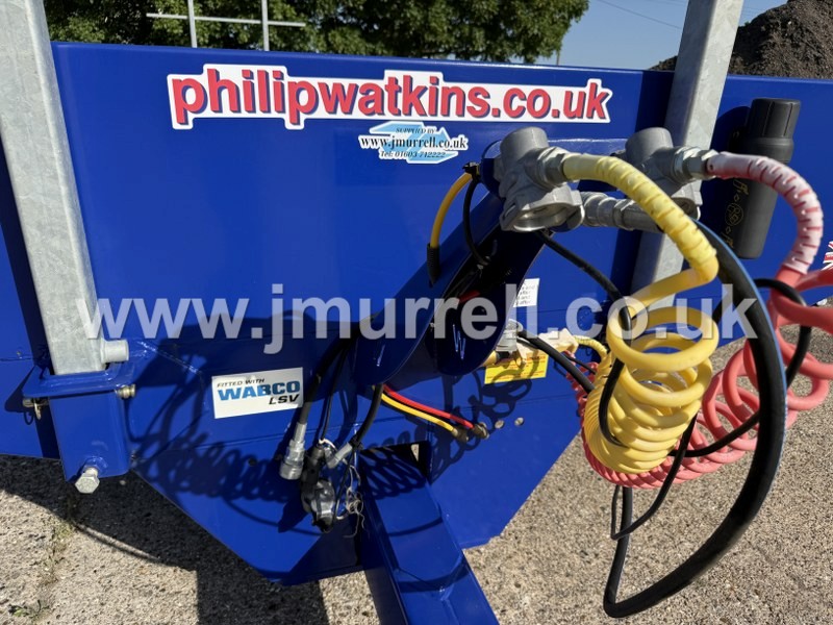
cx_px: 416
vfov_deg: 56.8
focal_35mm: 24
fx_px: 578
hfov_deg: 71.6
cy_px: 312
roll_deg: -2.3
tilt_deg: -18.9
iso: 80
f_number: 1.78
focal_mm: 6.76
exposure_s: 1/3279
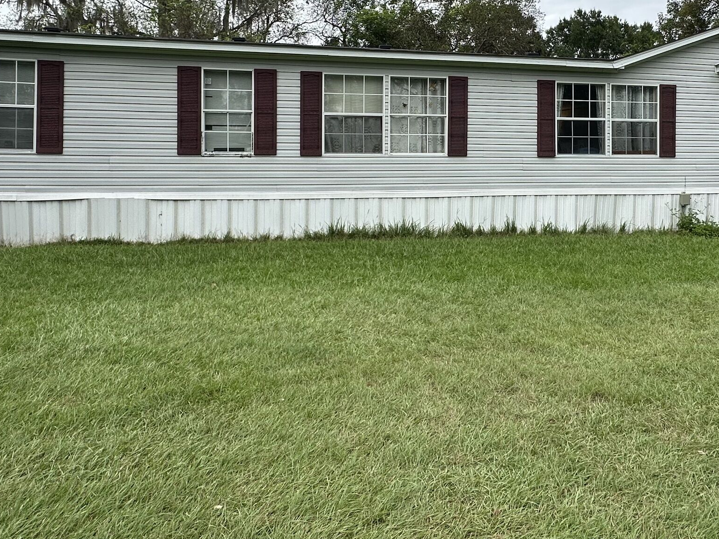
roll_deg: -0.7
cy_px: 156
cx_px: 430
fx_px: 582
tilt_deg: +0.6
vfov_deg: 48.4
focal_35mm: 28
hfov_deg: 62.9
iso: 40
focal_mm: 2.22
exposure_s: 1/818
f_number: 2.2
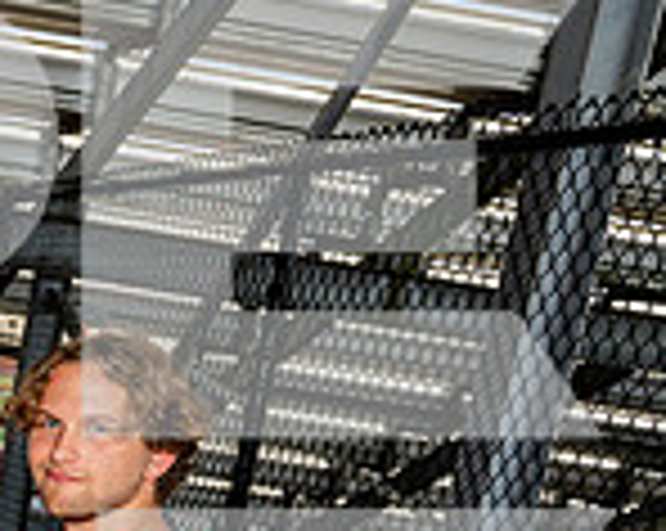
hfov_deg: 17.1
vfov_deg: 15.6
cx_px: -531
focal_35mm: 92
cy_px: 749
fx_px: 1811
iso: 250
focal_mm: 25
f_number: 8
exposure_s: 1/250
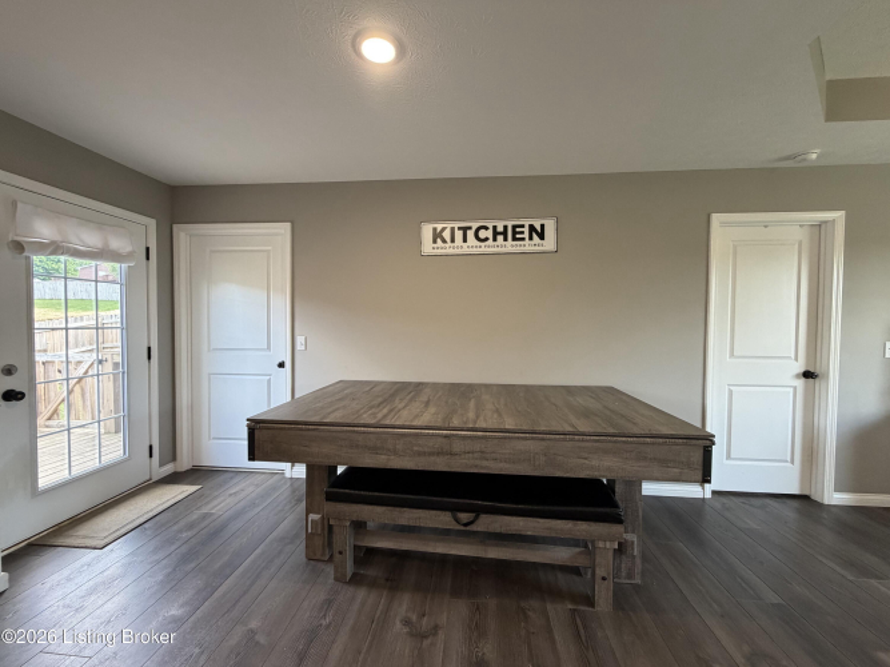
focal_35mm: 14
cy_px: 334
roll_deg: +0.6
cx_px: 445
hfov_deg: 102.1
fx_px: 360
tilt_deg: -2.5
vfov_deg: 85.7
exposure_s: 1/120
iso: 320
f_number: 2.2
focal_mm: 2.22
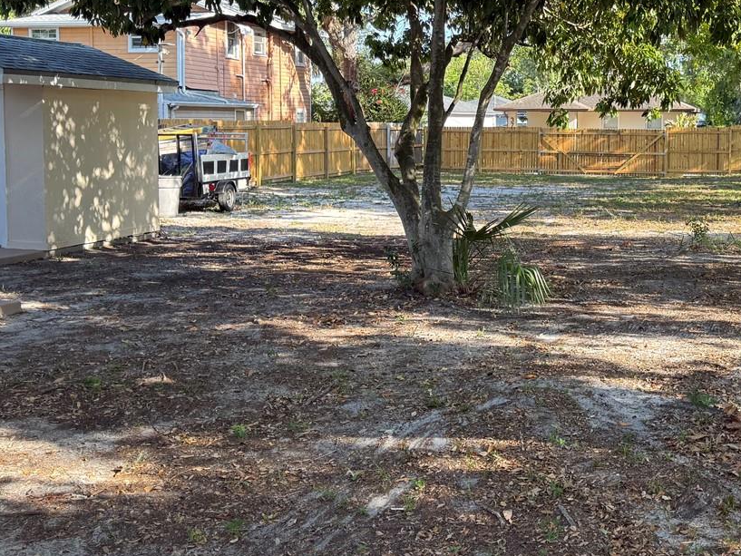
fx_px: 1006
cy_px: 183
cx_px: 506
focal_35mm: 47
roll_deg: -1.3
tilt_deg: -1.5
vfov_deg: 30.6
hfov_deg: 39.8
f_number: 1.78
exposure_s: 1/461
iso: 100
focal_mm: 6.76
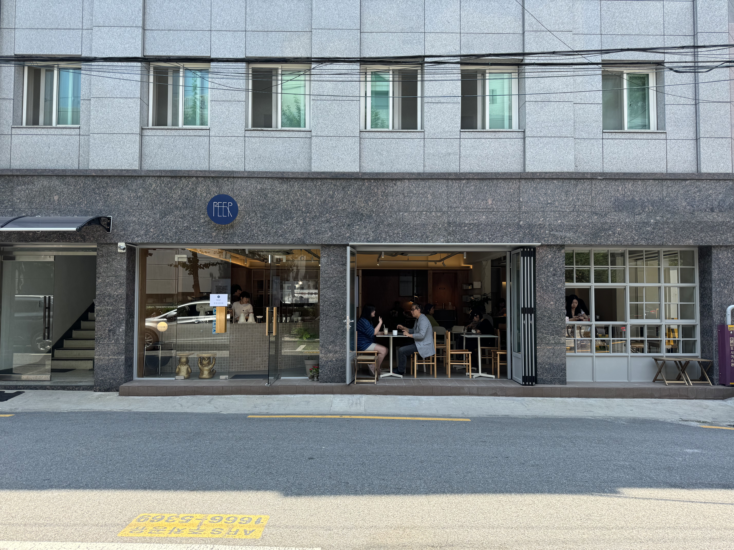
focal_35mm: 24
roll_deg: +0.2
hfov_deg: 71.6
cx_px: 367
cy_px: 275
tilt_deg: +2.7
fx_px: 509
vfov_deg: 56.8
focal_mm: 6.76
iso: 80
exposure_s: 1/980
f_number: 1.78
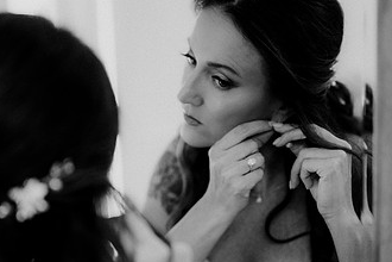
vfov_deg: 14.9
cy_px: 212
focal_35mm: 91
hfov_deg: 22.4
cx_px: 186
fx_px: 991
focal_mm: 50
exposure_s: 1/200
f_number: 1.4
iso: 400
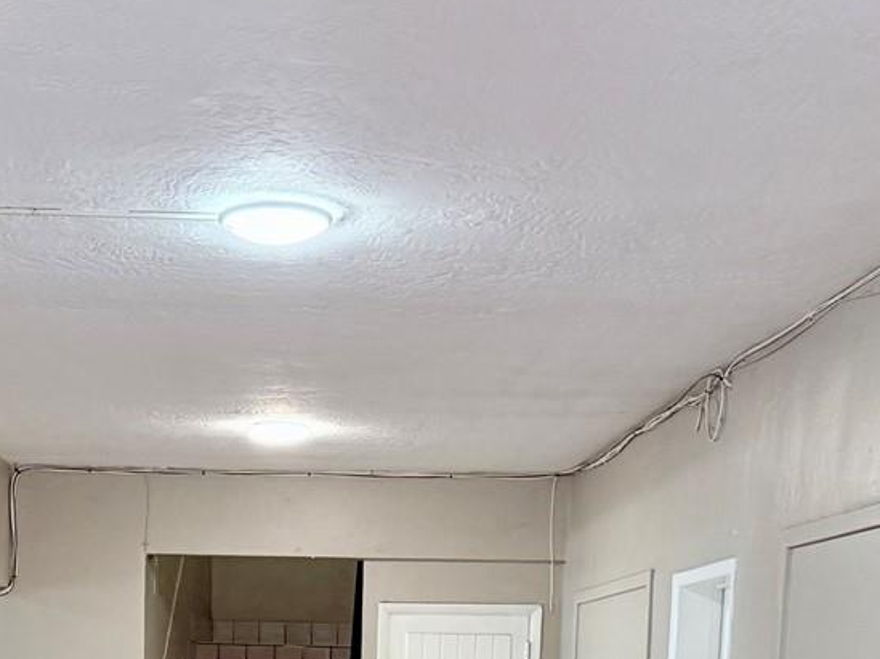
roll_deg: -1.7
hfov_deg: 27.7
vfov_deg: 18.9
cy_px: 940
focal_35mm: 70
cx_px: 329
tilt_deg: -6.1
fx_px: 1778
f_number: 1.78
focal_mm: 6.76
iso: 250
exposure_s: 1/60
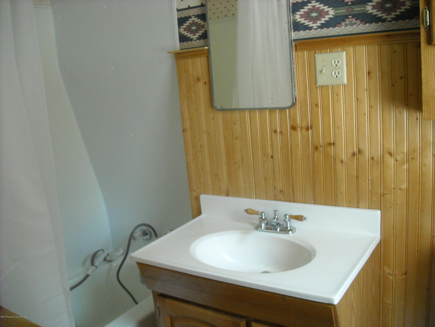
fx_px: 440
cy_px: 164
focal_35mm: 35
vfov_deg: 40.7
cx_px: 218
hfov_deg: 52.6
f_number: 2.8
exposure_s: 1/38
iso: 400
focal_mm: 5.7
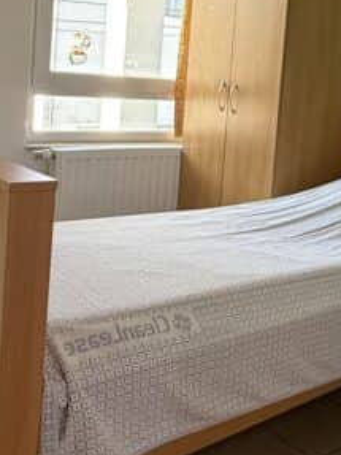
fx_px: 657
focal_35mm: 50
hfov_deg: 26.7
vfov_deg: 37.5
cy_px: 130
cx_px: 379
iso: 160
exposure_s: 1/99
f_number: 2.2
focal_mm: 2.22
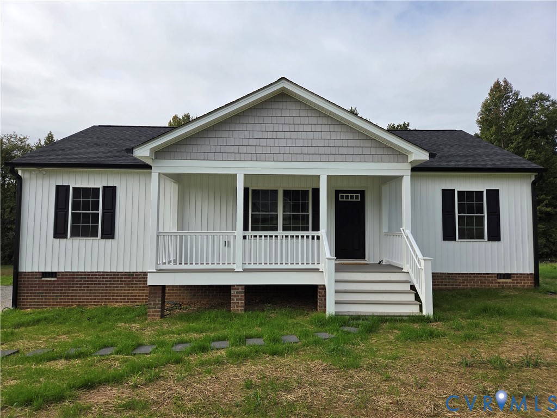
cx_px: 278
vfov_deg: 58.9
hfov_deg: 73.9
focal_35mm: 23
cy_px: 209
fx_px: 370
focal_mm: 5.4
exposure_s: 1/4559
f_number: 1.8
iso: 80
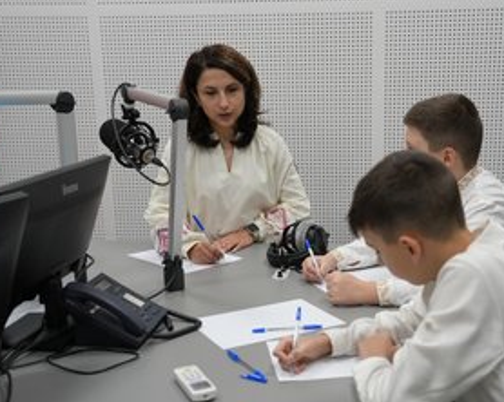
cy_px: 240
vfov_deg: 30.1
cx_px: 310
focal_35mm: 50
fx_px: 745
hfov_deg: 37.2
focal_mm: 37
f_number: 4
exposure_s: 1/160
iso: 1250
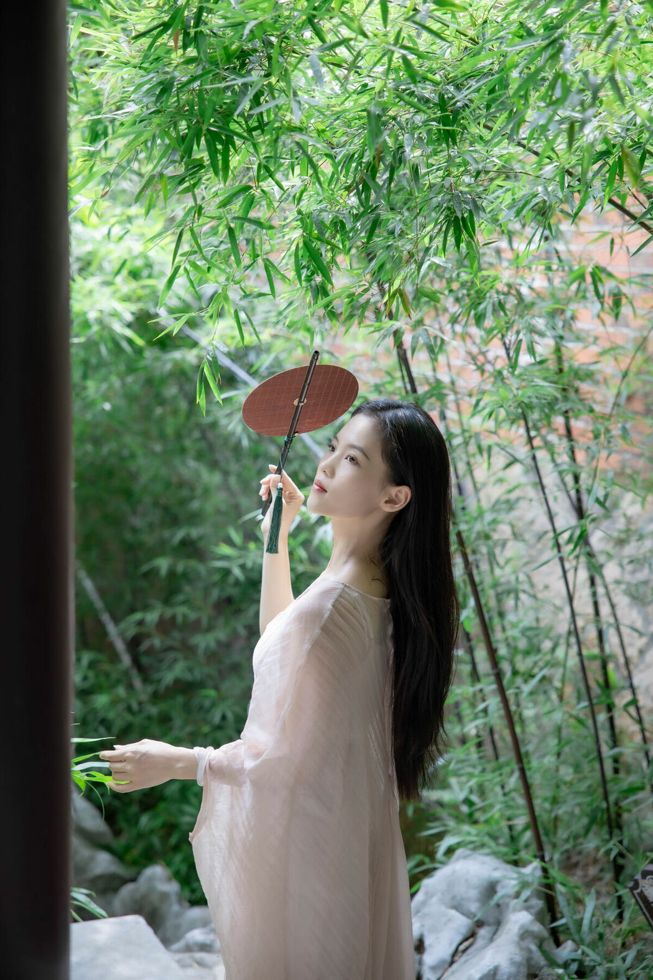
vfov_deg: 28.8
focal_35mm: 70
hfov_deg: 19.5
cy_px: 490
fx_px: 1904
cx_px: 326
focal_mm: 70
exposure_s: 1/100
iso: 100
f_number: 2.8
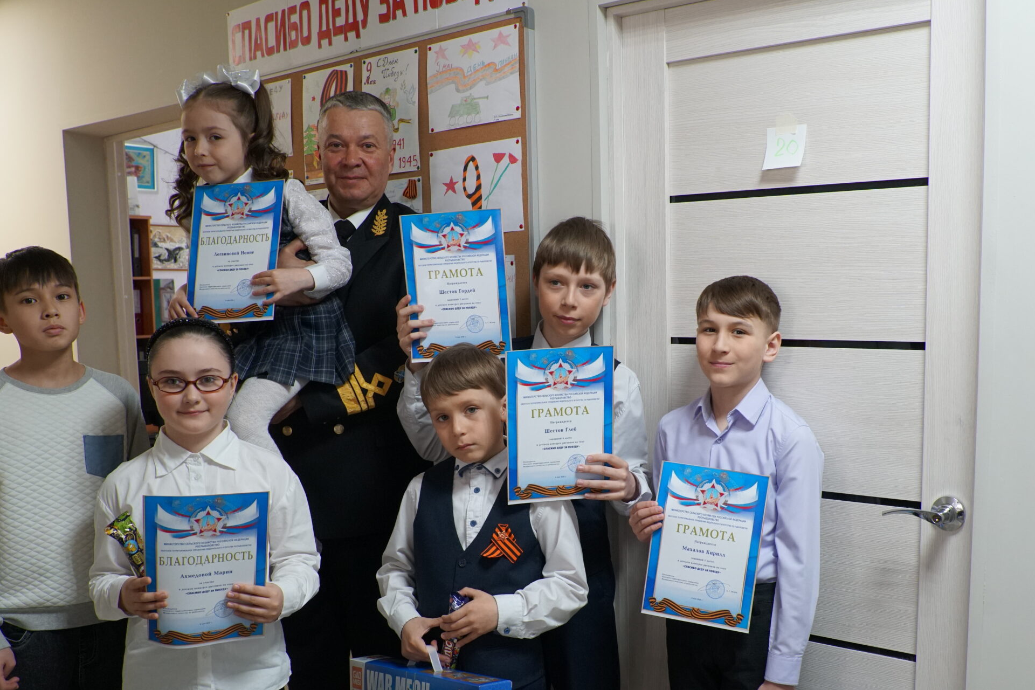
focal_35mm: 36
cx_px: 569
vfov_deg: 36.6
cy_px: 444
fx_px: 1035
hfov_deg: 53.0
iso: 1000
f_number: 4
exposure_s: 1/160
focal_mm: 18
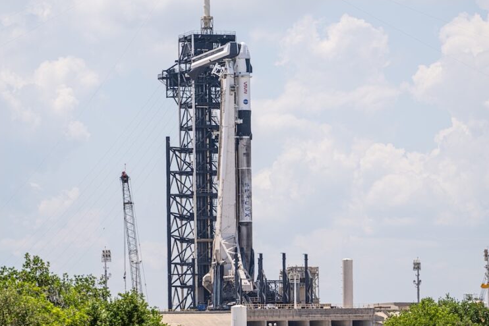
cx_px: 237
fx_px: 2812
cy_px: 163
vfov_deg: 6.6
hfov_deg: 9.9
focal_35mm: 207
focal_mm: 200
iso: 100
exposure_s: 1/640
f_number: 5.6
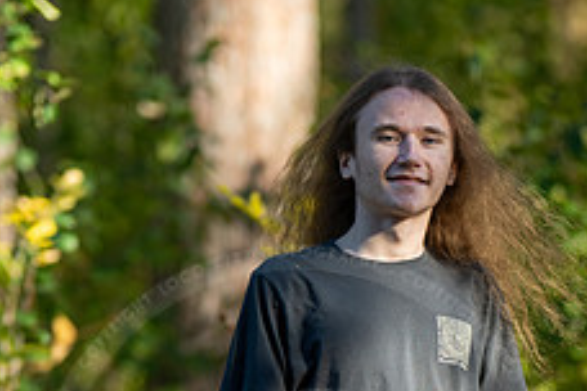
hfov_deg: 8.2
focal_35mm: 251
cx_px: 366
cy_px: 558
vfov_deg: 5.4
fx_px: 4092
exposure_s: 1/1000
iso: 80
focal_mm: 85
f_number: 1.2
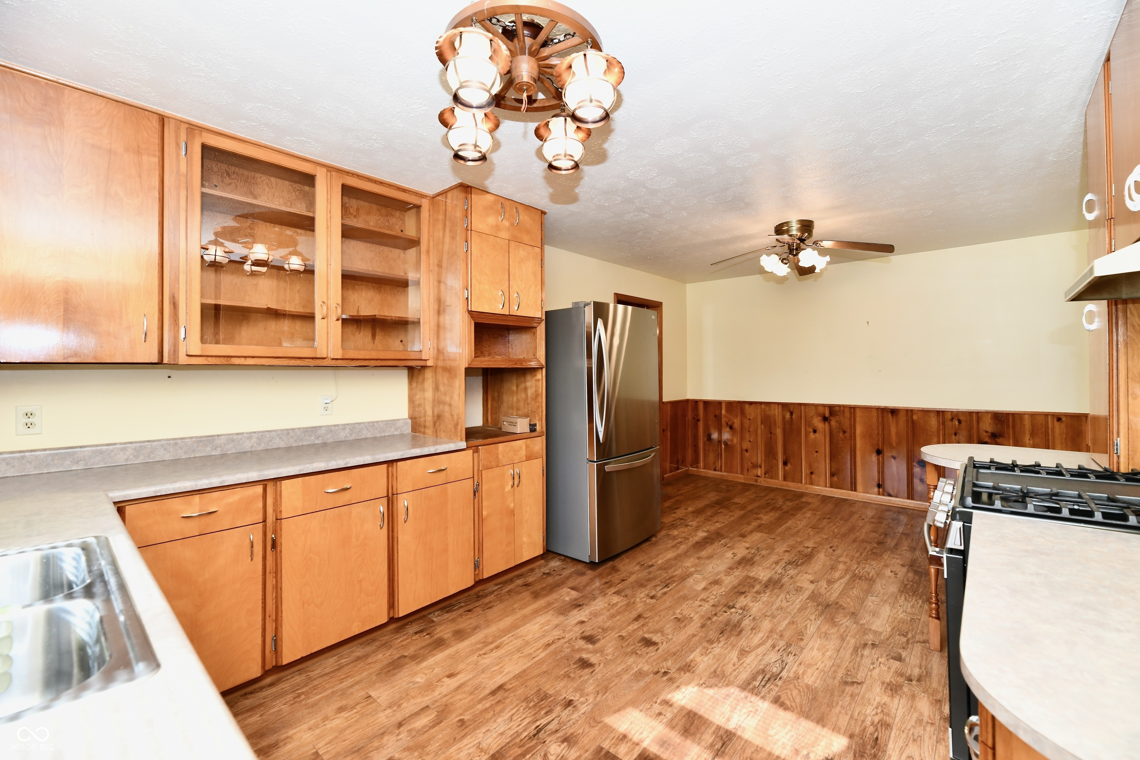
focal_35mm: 14
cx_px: 570
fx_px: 443
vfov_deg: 81.2
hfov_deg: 104.3
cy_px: 380
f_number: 6.3
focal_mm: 14
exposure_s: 1/60
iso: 640
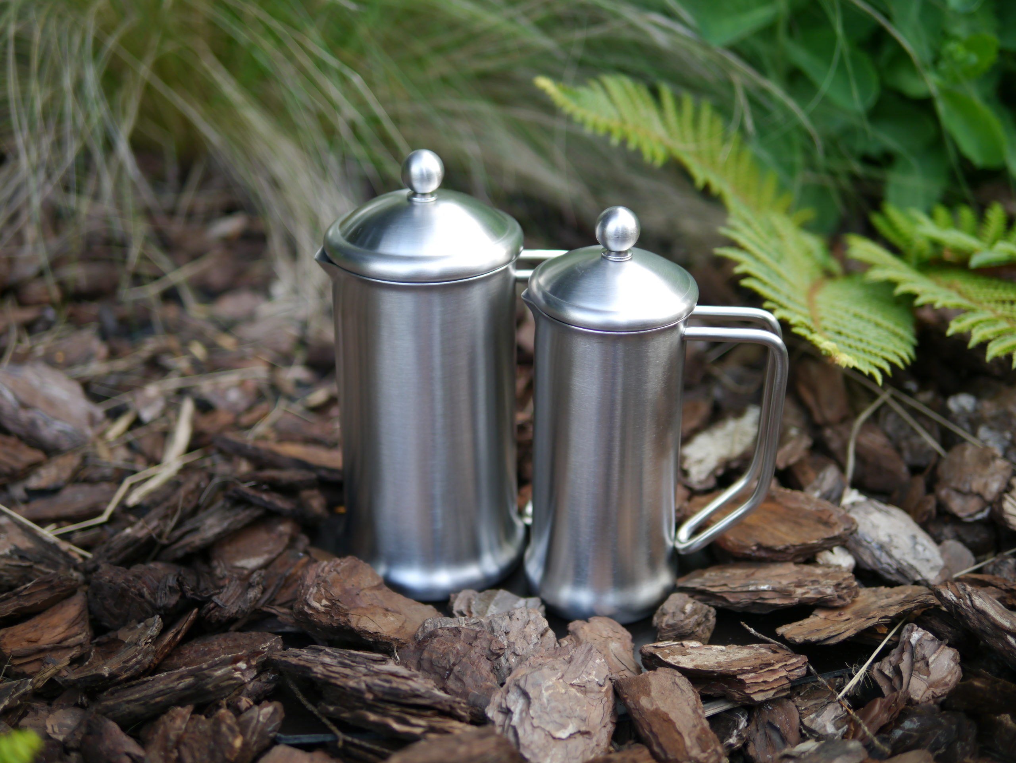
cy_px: 382
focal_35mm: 50
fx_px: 1468
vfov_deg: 29.1
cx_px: 508
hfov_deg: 38.2
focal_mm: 25
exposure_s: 1/250
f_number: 1.4
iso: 160
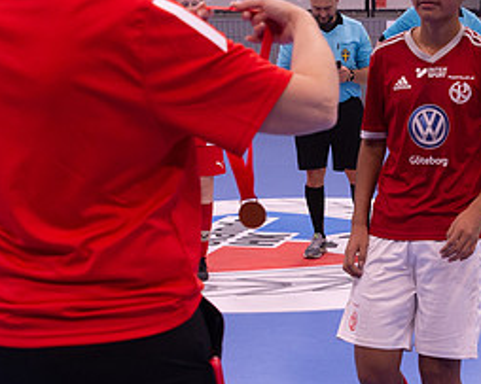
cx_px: 437
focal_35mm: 75
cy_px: 225
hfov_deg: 24.6
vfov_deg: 20.4
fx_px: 1067
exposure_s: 1/200
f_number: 3.5
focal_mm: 35
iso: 2000
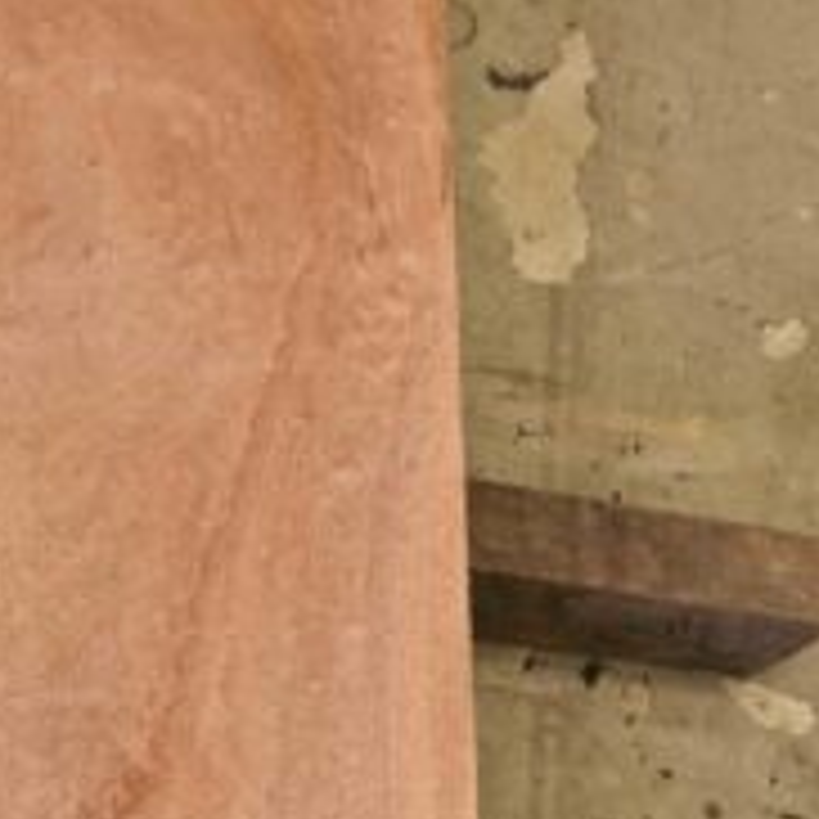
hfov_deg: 17.2
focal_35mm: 98
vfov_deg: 17.3
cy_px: 830
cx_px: -63
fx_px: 2623
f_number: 6.3
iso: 400
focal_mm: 35
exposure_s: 1/160
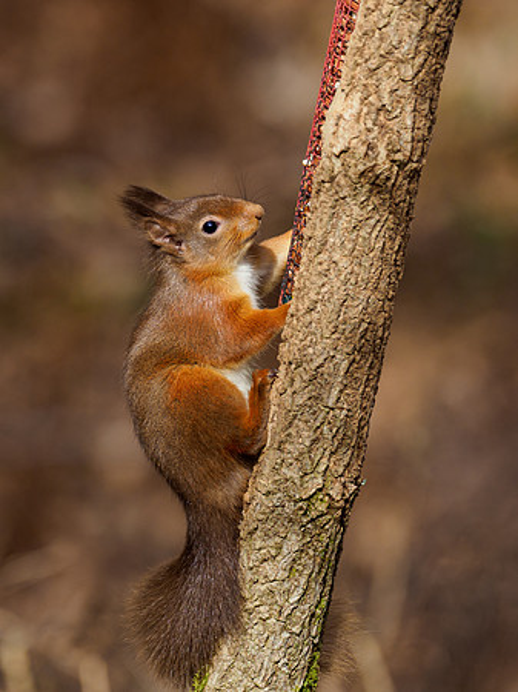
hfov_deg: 1.9
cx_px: 229
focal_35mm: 801
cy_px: 346
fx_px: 16004
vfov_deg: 2.5
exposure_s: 1/1000
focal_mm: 300
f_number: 4.5
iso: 400
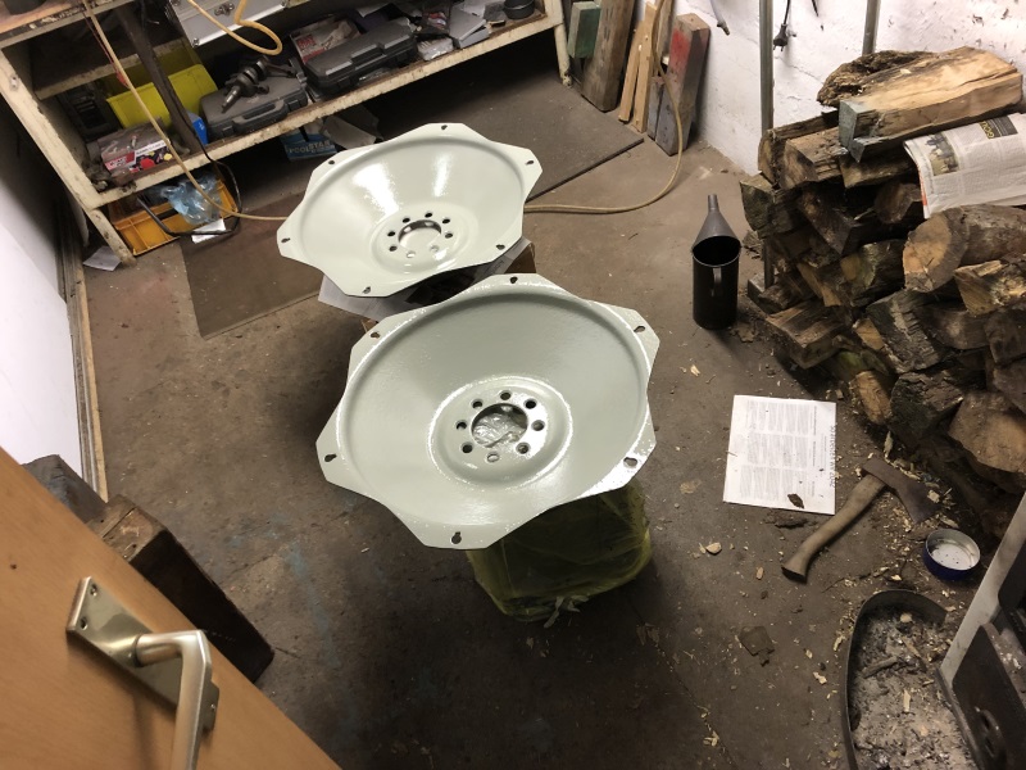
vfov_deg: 49.7
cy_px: 385
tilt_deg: -47.9
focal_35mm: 28
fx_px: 830
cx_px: 513
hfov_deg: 63.4
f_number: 1.8
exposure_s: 1/17
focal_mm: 3.99
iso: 80
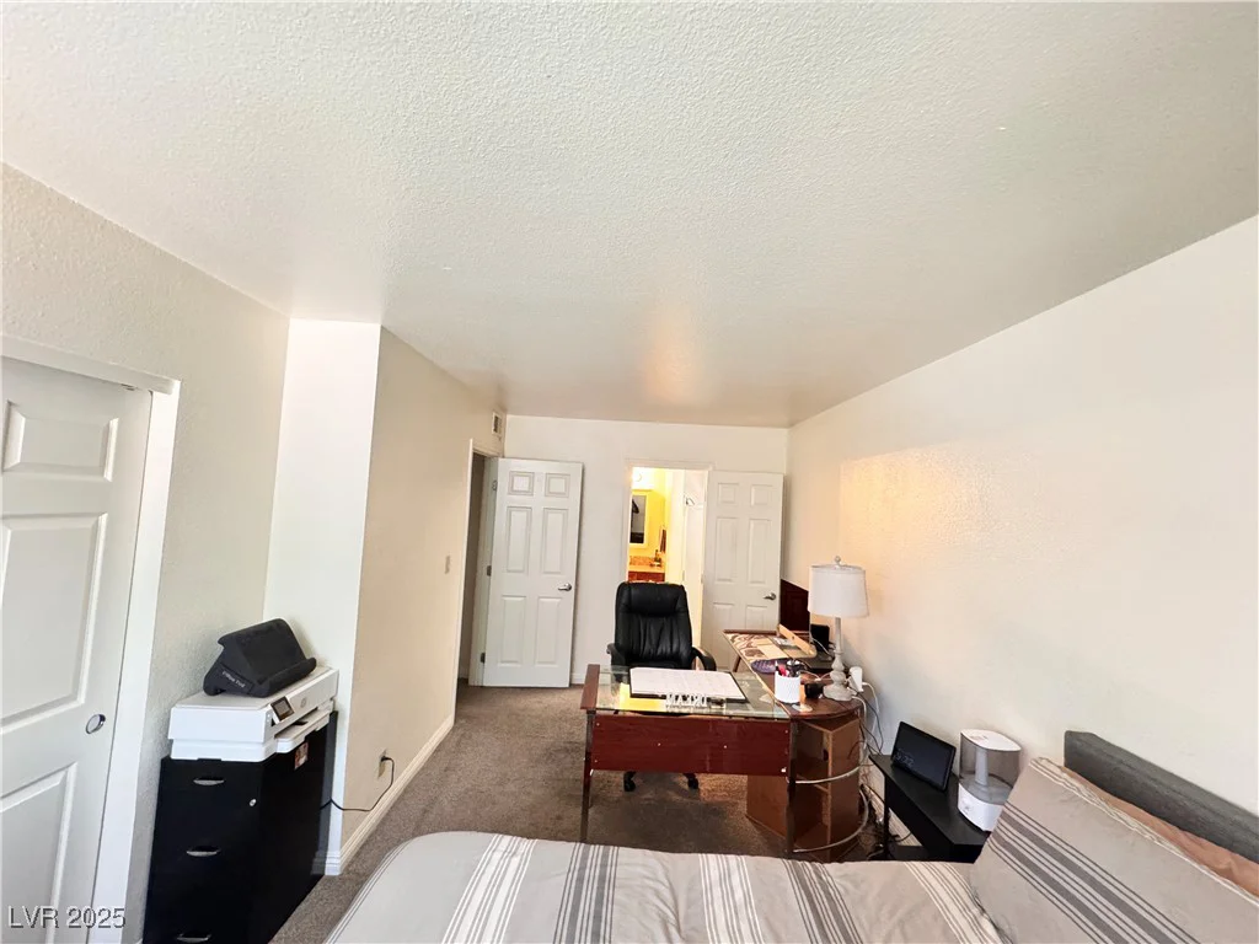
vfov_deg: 85.7
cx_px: 630
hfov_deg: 102.1
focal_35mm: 14
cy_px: 472
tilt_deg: +3.6
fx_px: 509
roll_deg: -2.7
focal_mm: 2.22
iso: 1000
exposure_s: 1/60
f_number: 2.2
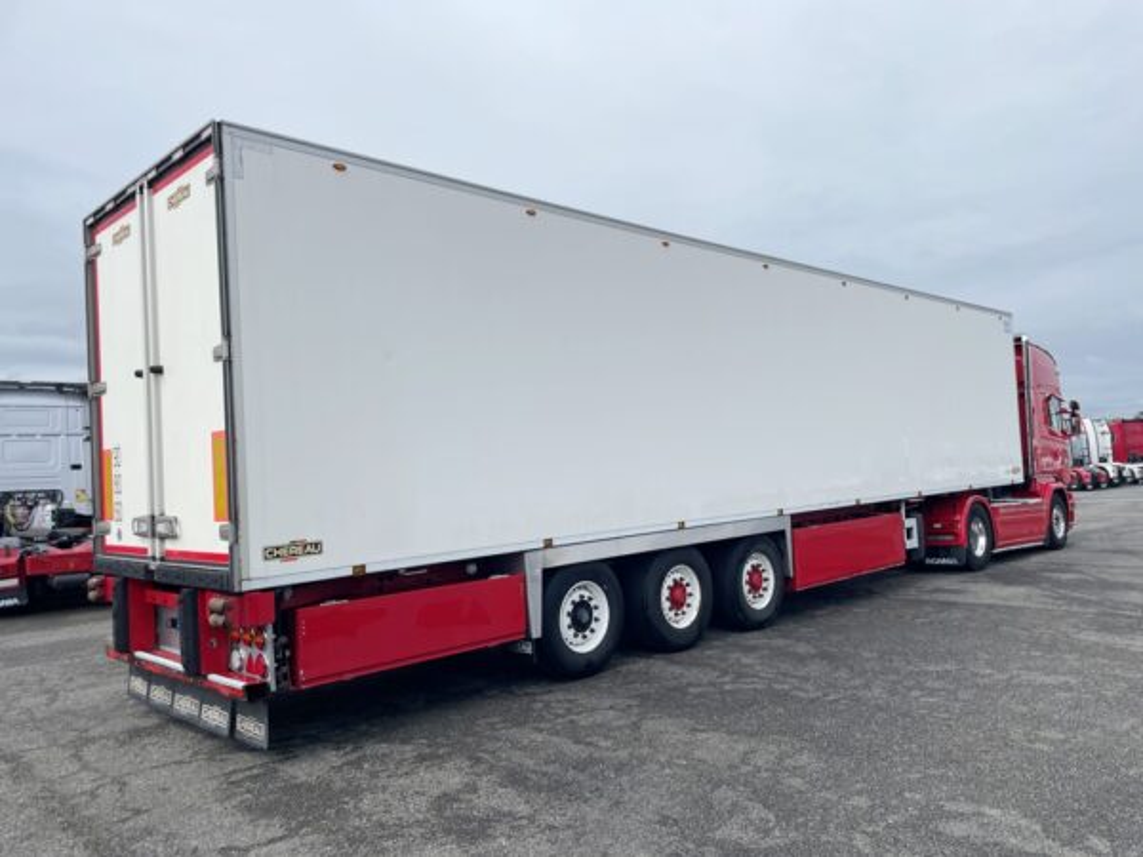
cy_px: 428
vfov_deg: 53.1
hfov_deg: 67.3
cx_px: 572
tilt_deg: +5.4
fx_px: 859
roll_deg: +4.9
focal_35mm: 26
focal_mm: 4.2
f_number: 1.6
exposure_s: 1/4831
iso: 32
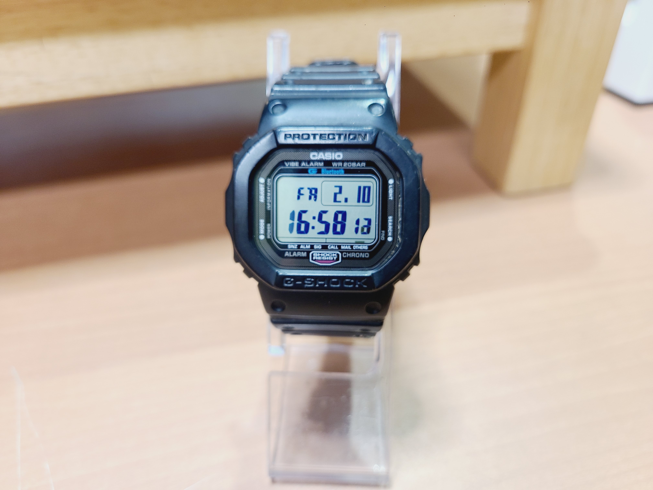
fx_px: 490
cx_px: 326
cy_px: 245
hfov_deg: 67.3
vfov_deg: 53.1
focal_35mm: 26
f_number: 1.8
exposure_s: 1/50
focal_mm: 5.4
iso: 200
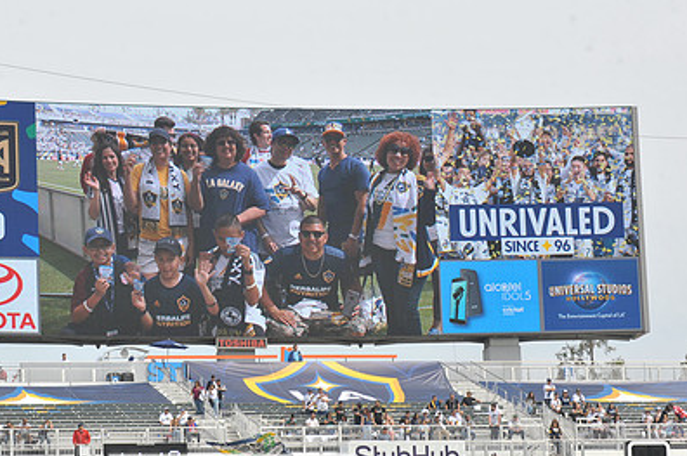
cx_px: 231
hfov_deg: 12.1
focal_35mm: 170
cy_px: 217
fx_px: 3240
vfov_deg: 8.1
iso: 200
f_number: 10
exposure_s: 1/400
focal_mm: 116
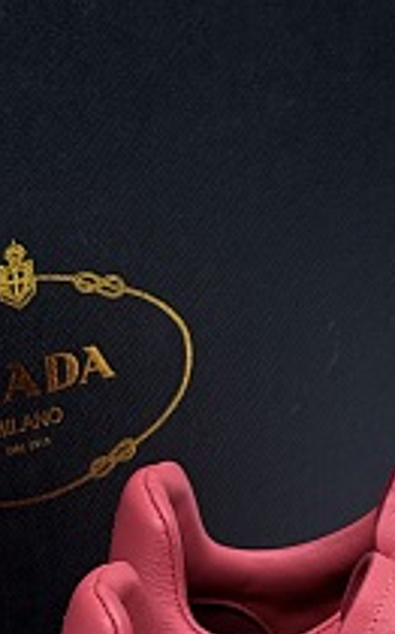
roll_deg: -0.9
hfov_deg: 9.8
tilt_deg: -25.7
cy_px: 749
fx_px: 2259
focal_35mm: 131
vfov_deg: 15.4
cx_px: 538
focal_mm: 5.96
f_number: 1.6
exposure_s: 1/304
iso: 50
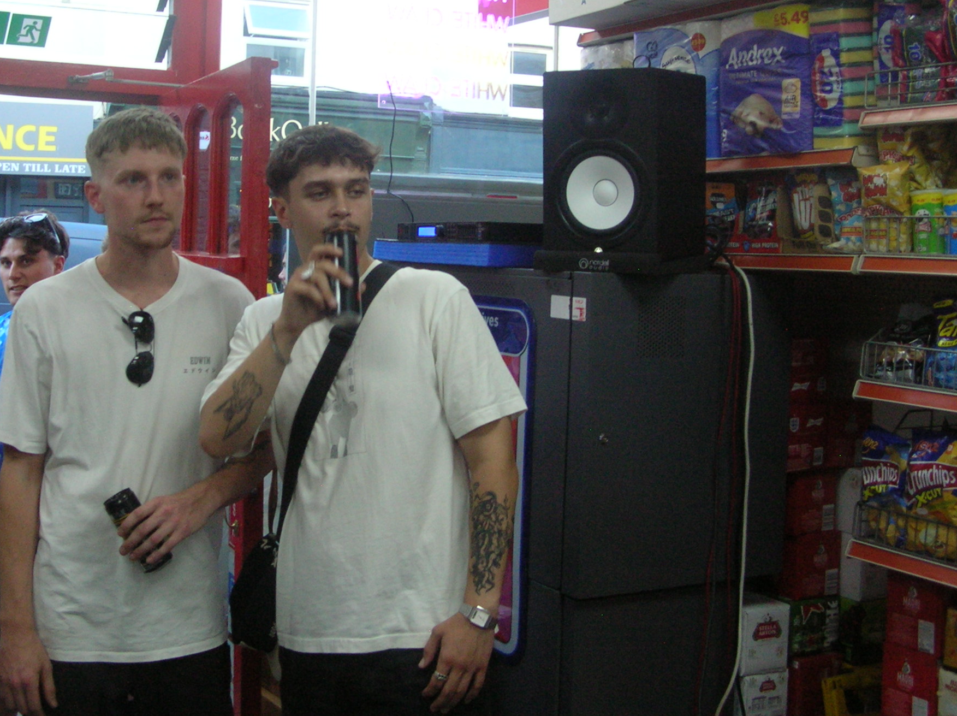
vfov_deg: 30.7
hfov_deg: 40.4
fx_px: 1298
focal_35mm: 47
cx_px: 400
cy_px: 278
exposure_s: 1/69
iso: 159
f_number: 2.7
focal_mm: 6
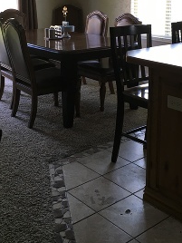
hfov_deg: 28.0
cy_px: 53
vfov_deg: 35.8
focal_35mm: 52
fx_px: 365
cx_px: 107
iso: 32
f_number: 2.2
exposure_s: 1/30
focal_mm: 4.15
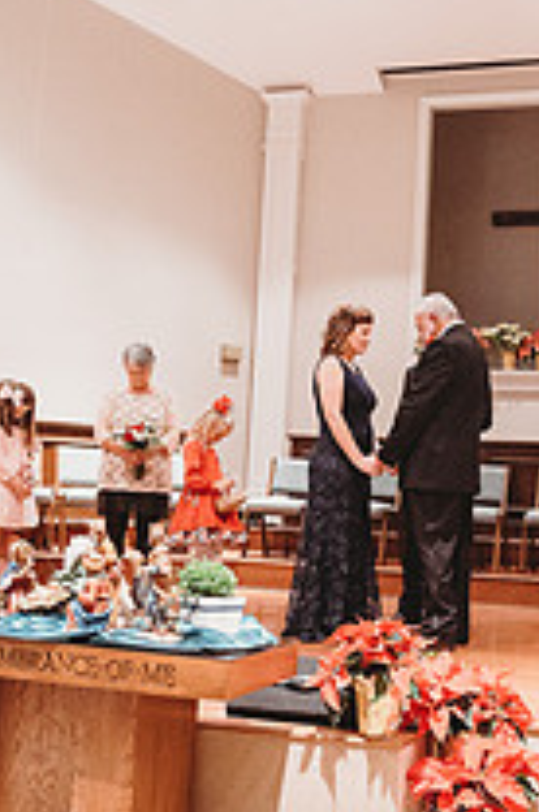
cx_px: 383
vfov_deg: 38.2
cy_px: 351
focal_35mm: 52
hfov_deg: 25.7
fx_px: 1172
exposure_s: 1/200
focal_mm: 24
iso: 5000
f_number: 4
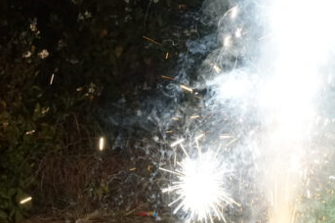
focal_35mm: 121
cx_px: 54
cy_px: 208
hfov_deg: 16.8
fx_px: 1125
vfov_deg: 11.2
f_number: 5.6
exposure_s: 1/60
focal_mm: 36
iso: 2500
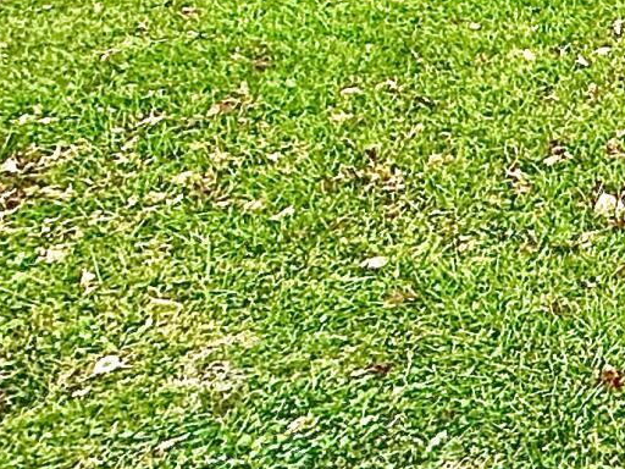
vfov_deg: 14.4
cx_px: 1472
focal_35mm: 82
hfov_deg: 15.1
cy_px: -519
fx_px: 1481
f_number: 2.2
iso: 40
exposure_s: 1/1082
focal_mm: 2.22
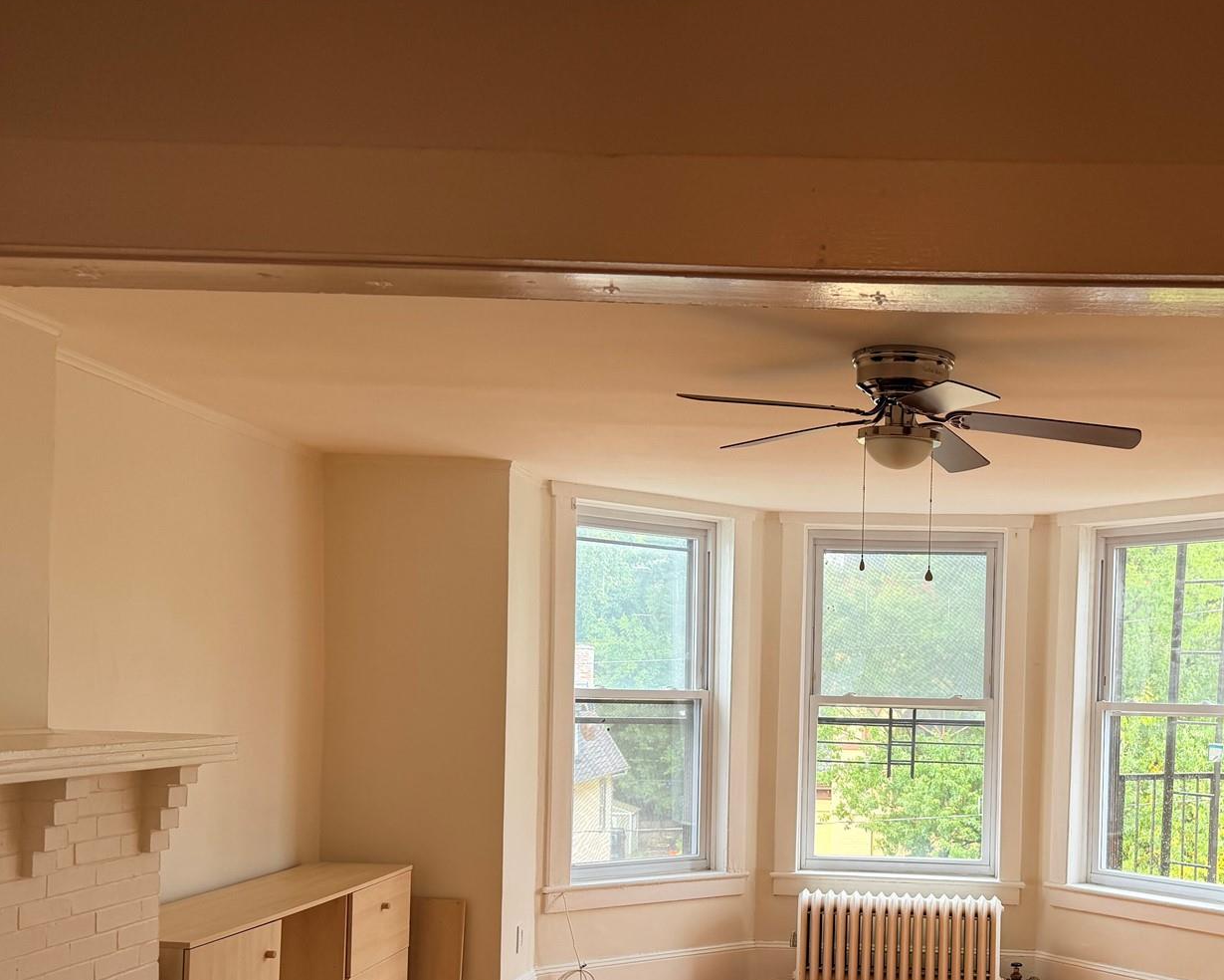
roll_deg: -1.4
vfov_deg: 37.4
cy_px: 724
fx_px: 1413
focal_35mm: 39
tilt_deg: -0.8
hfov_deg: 45.9
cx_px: 843
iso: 80
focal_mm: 6.76
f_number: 1.78
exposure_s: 1/134
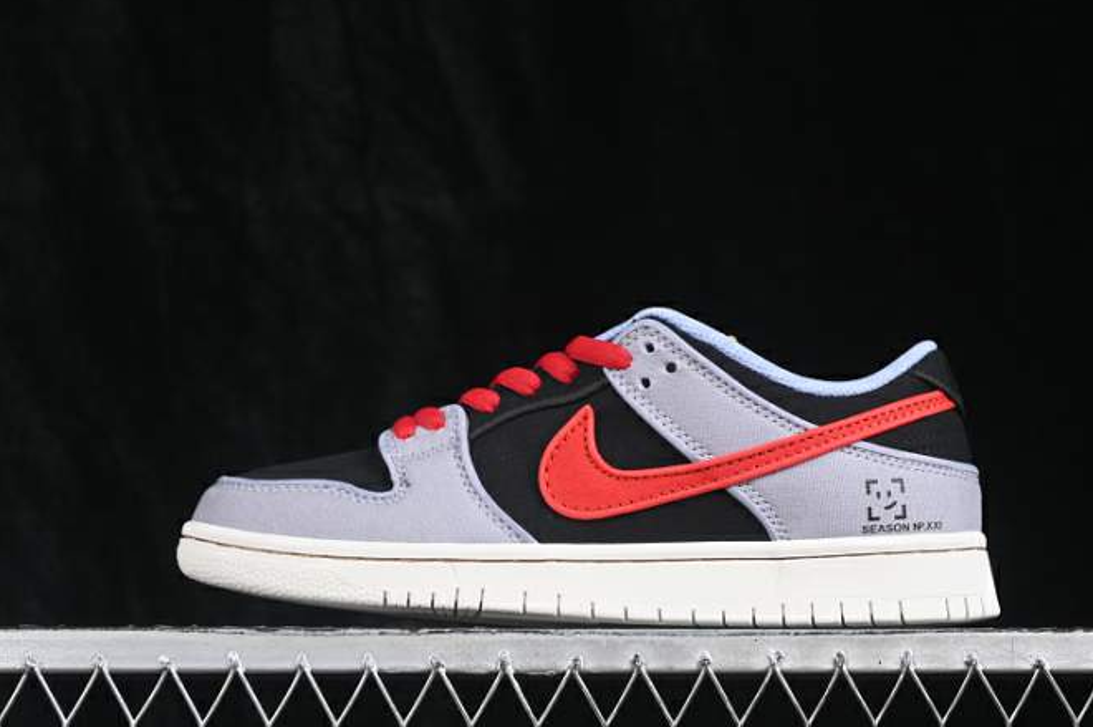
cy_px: 378
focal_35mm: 83
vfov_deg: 16.4
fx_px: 2518
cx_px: 601
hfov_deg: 24.5
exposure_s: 1/60
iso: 160
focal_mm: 50
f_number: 6.3
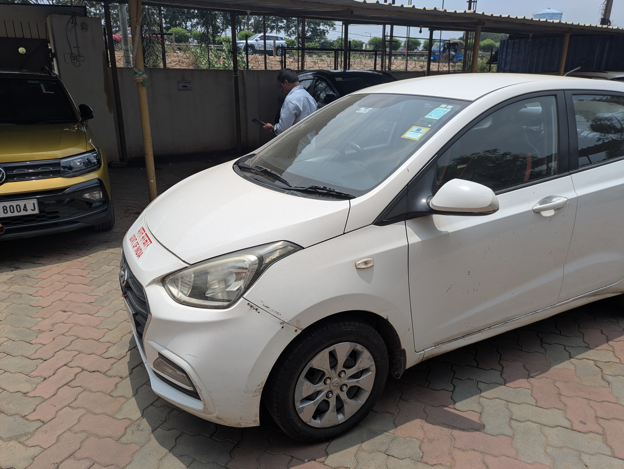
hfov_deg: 69.4
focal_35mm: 25
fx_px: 451
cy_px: 234
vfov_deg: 54.9
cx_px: 312
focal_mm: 5.43
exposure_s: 1/2959
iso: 52
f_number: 1.89
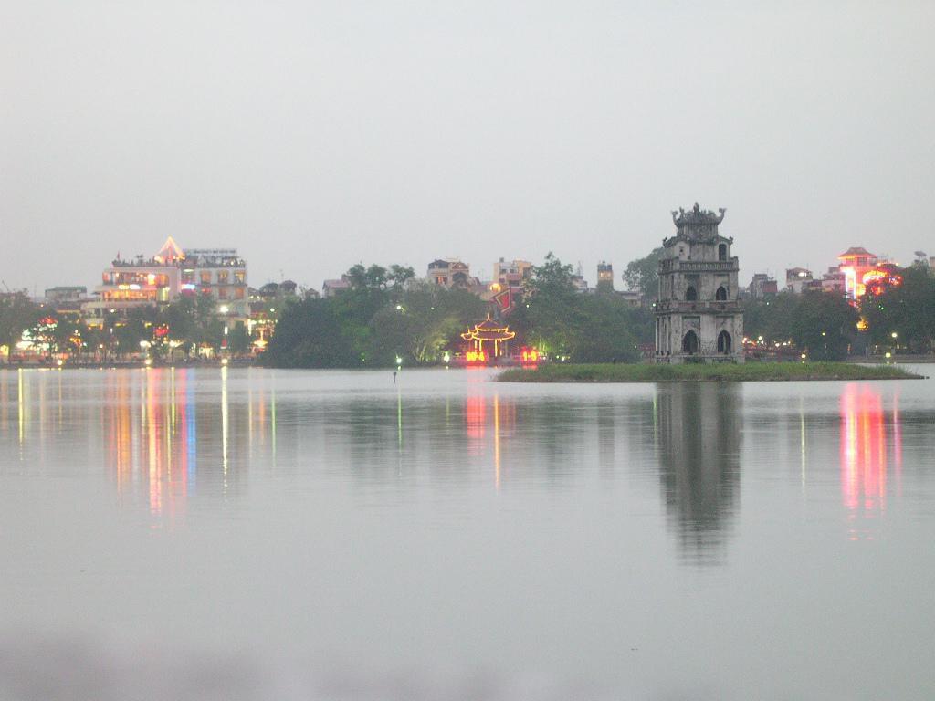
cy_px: 350
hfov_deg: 19.3
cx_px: 468
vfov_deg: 14.5
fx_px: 2755
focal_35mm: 102
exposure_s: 1/2
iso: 400
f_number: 4.8
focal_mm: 21.6
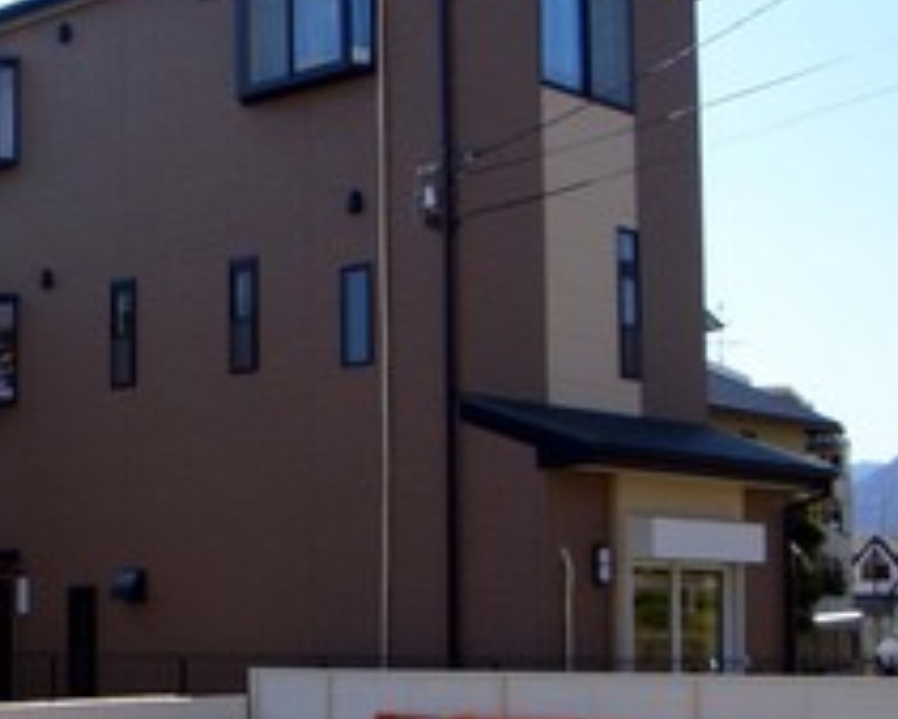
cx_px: 230
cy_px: 587
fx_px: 1941
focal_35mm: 73
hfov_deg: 25.7
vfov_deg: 20.7
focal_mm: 5.8
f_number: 4.3
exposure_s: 1/250
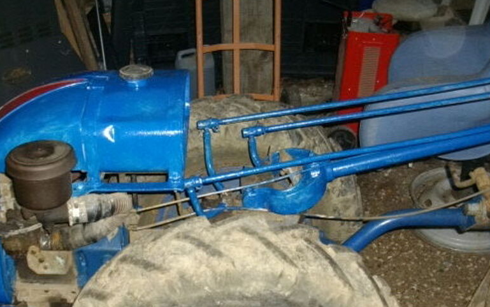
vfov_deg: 25.2
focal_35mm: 51
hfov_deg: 39.4
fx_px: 681
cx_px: 196
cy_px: 216
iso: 200
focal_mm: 6.2
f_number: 2.8
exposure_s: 1/50
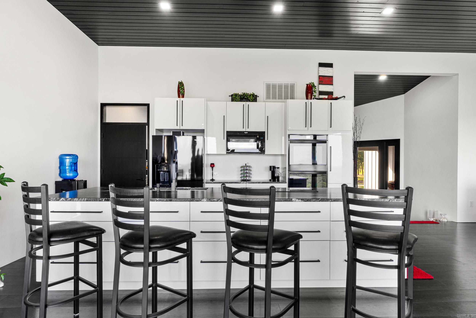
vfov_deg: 59.9
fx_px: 276
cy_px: 159
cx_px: 238
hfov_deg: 81.6
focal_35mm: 21
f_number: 7.1
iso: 400
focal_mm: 13.9
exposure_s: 1/10
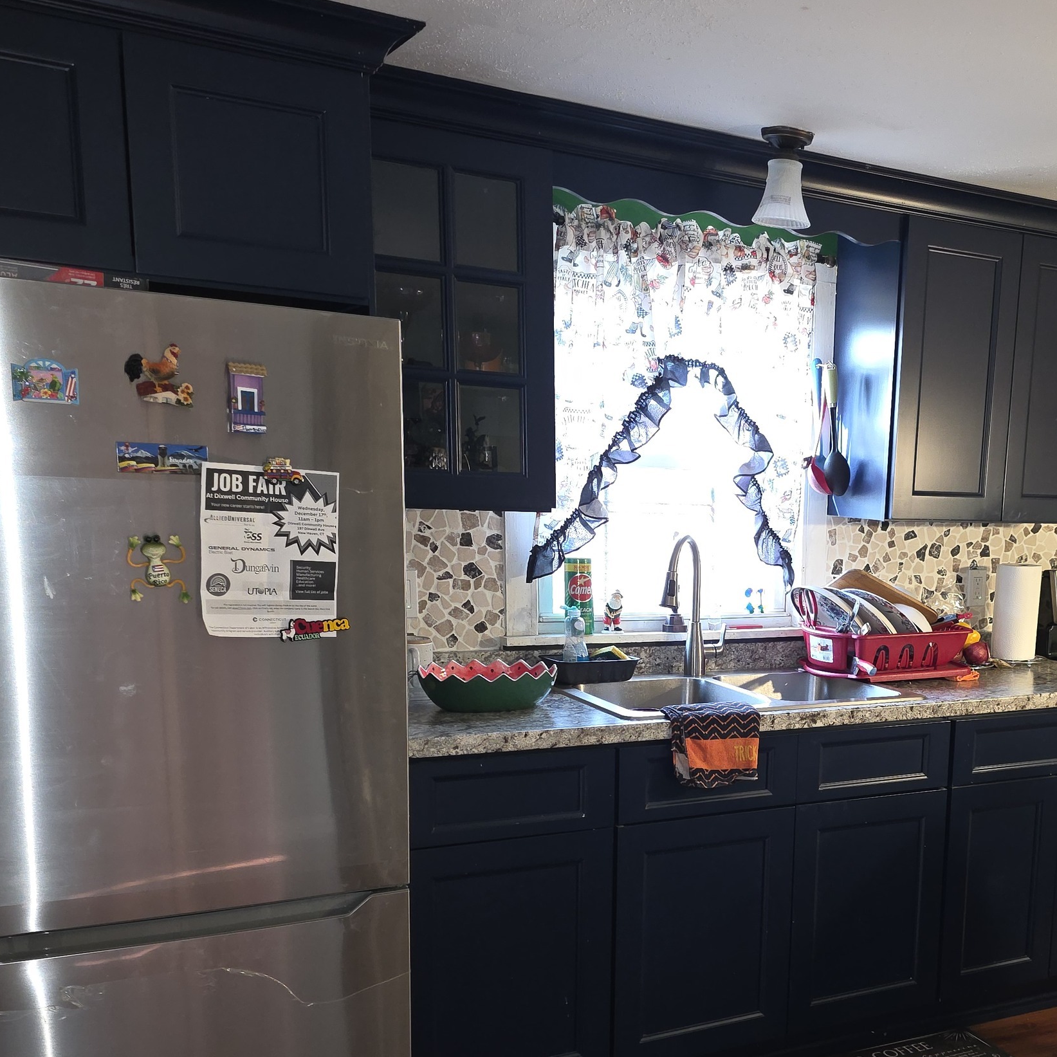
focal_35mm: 38
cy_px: 733
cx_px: 809
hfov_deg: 42.3
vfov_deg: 43.0
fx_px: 1313
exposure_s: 1/20
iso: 160
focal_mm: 6.3
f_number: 1.7
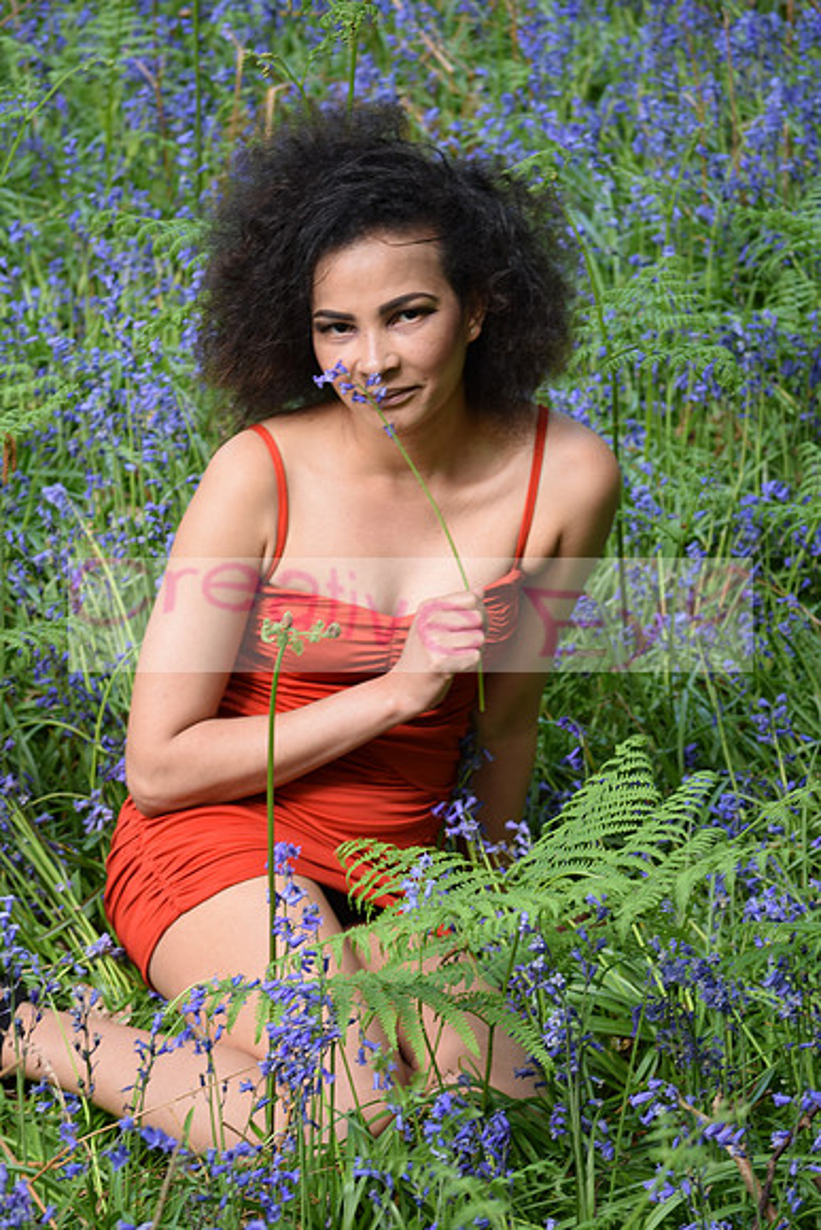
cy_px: 615
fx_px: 3487
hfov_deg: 13.4
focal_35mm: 102
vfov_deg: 20.0
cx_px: 410
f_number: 5.6
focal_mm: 68
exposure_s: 1/40
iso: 100
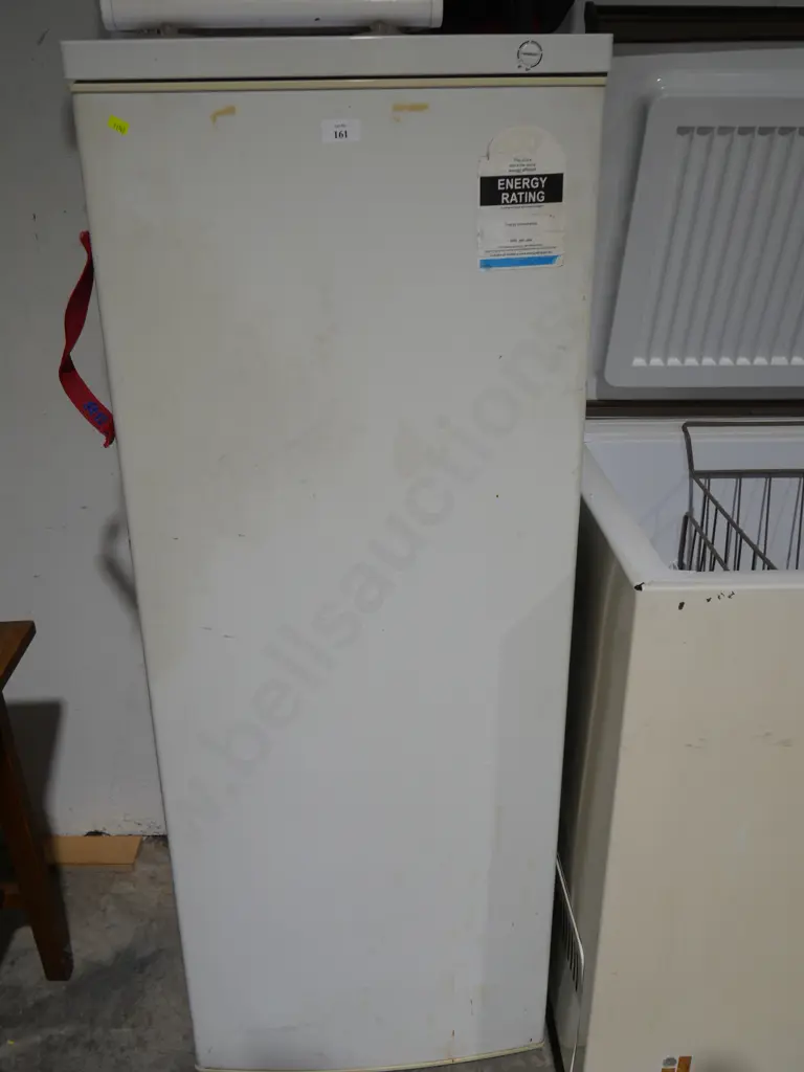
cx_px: 402
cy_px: 536
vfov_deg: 54.0
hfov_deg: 41.8
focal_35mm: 34
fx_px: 1053
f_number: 4
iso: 200
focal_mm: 17
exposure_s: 1/60
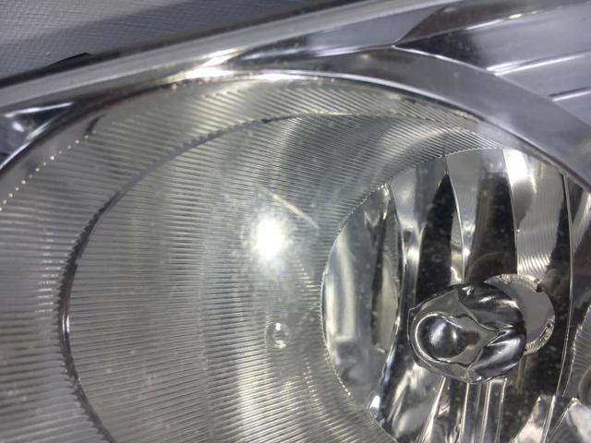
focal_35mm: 29
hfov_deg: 61.7
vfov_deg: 48.2
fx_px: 495
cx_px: 296
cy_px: 222
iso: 25
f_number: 2.2
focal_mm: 4.15
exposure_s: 1/400
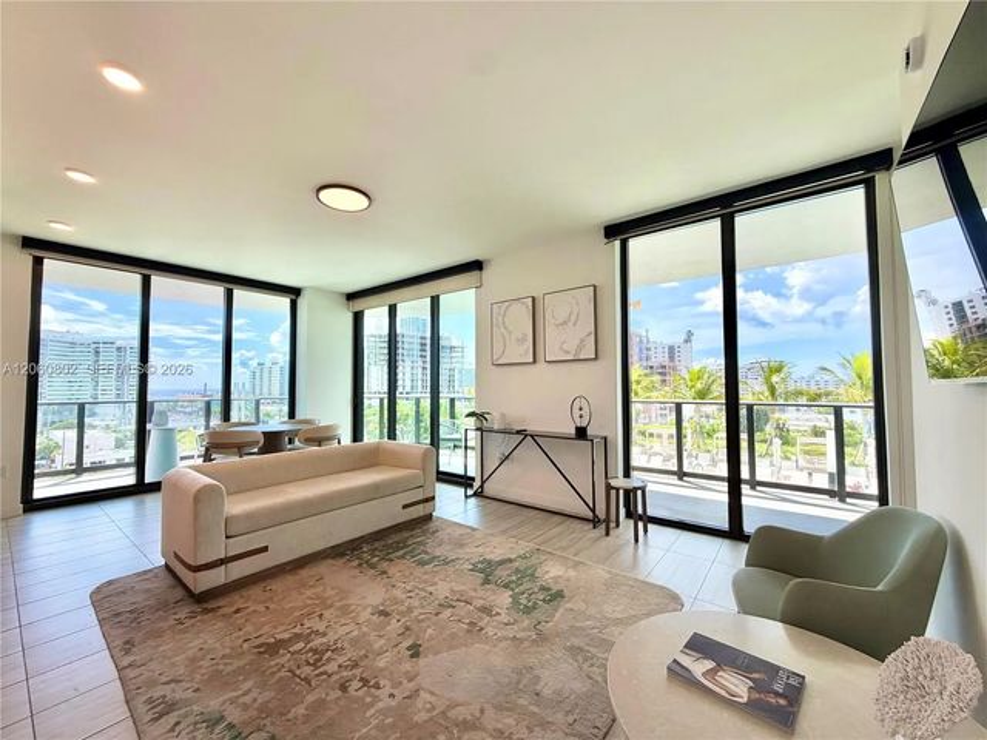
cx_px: 494
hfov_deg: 102.1
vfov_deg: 85.7
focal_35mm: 14
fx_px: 399
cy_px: 370
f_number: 2.2
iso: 50
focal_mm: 2.22
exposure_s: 1/274
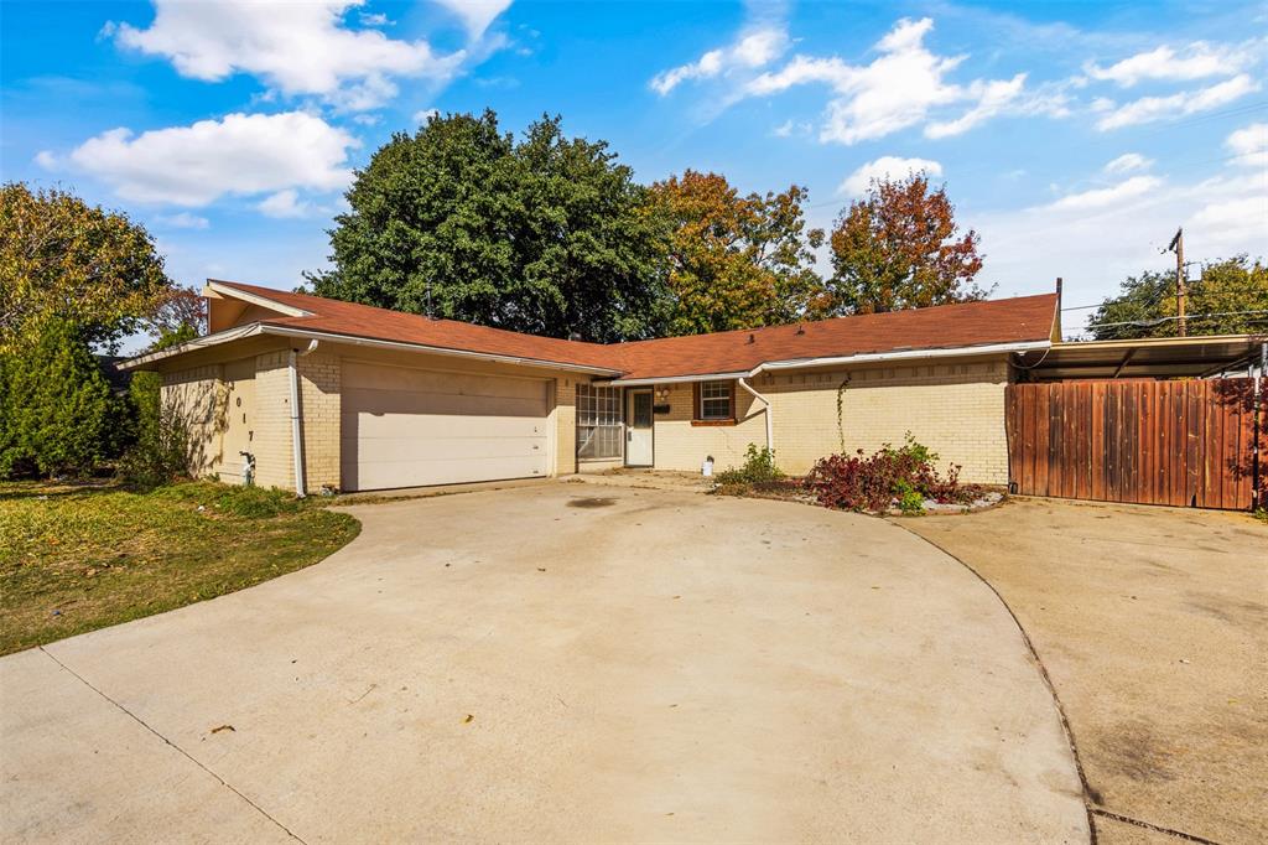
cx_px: 634
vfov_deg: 73.7
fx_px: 563
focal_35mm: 16
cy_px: 422
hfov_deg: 96.8
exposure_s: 1/8000
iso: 200
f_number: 2.8
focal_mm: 16
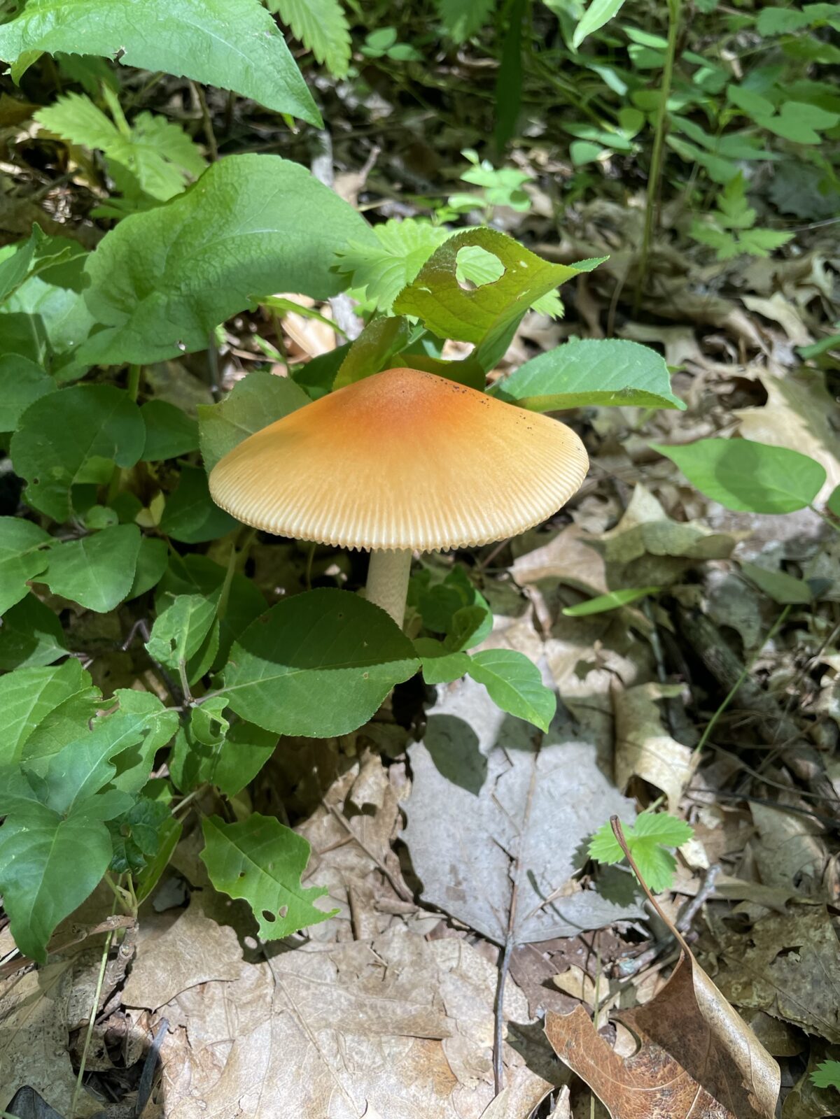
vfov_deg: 67.3
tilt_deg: -36.0
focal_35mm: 26
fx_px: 841
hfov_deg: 53.1
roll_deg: -0.8
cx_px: 420
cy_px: 560
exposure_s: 1/400
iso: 32
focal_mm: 4.2
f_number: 1.6
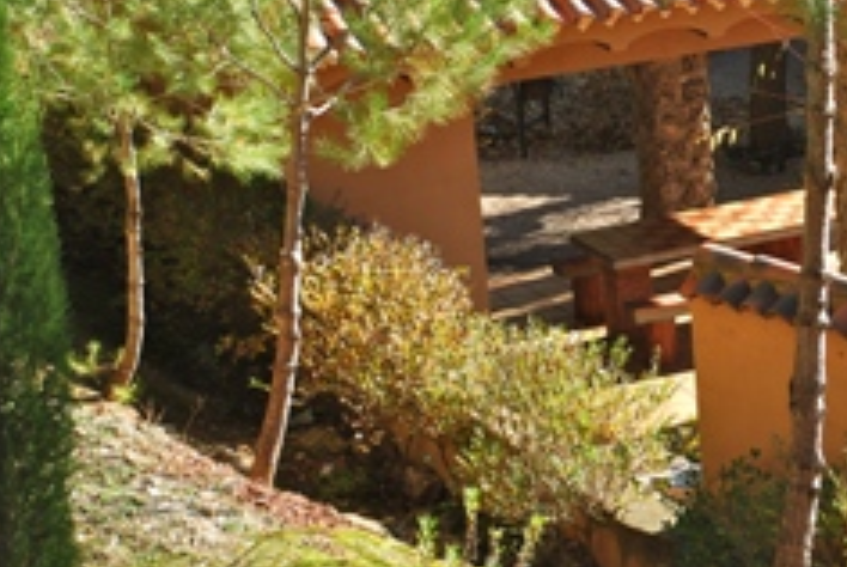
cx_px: 775
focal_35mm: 148
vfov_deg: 9.3
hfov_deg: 13.7
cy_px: 280
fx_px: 3486
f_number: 5.6
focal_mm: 52
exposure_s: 1/125
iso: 110
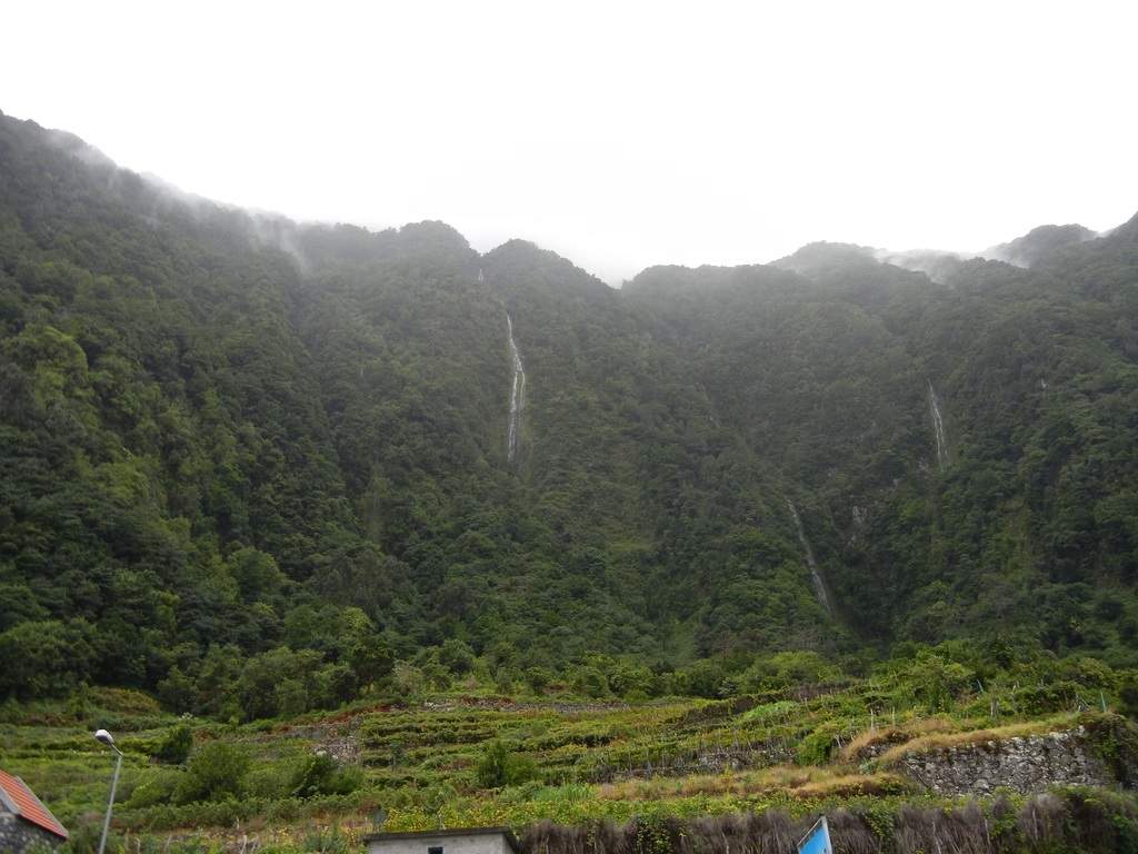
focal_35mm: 30
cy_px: 427
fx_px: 986
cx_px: 569
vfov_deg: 46.8
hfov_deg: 60.0
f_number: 3.5
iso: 160
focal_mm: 5.4
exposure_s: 1/683
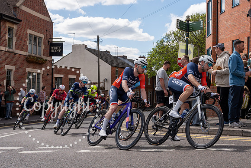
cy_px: 80
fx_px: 328
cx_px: 160
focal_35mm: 47
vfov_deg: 28.7
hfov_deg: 41.5
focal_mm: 34
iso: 160
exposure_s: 1/1000
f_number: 5
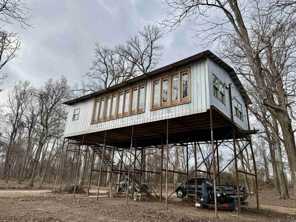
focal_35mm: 24
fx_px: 205
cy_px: 111
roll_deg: -3.3
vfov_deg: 56.8
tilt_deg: +19.6
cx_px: 148
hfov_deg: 71.6
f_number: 1.78
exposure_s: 1/3759
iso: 80
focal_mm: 6.76
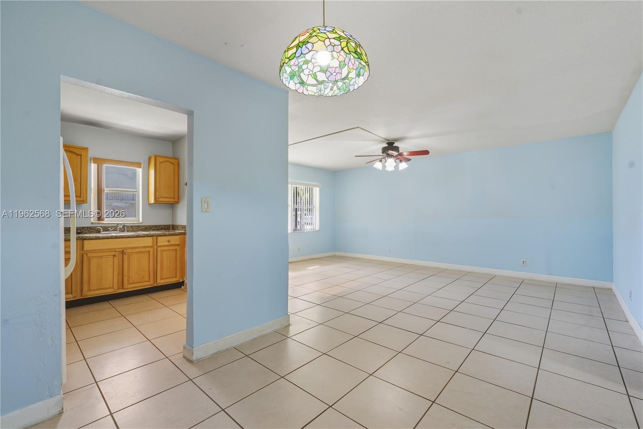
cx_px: 322
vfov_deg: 77.3
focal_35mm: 15
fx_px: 268
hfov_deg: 100.4
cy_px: 214
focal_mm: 15
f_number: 8
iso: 100
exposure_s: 1/20
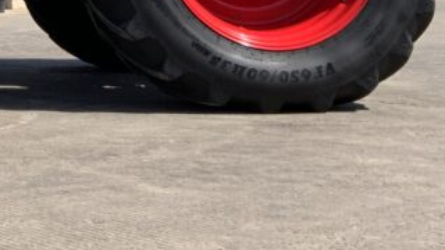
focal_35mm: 101
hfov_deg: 20.0
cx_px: -65
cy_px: -282
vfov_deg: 10.8
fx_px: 1192
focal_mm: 3
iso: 16
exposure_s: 1/1168
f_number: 1.8
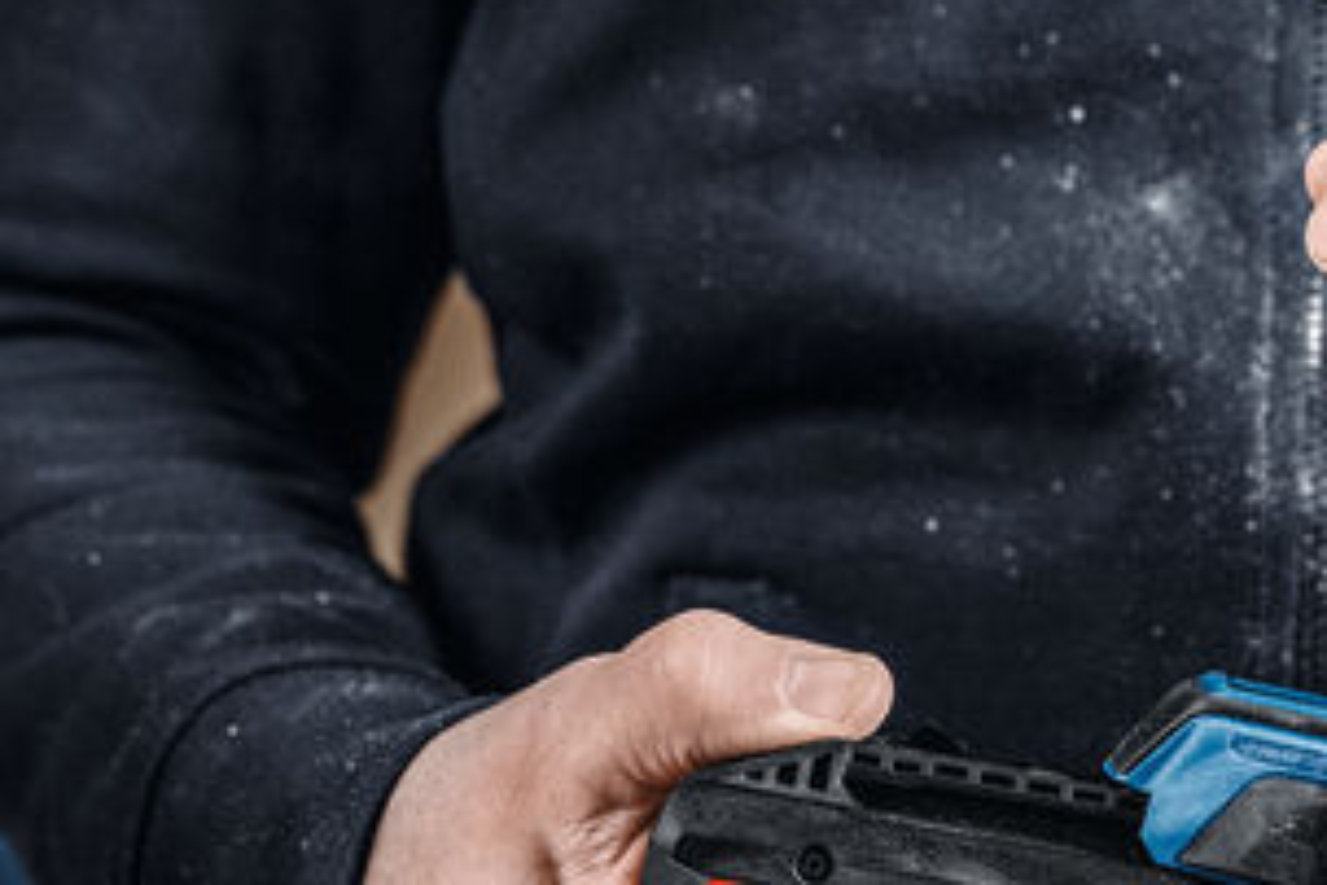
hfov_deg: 17.0
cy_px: 475
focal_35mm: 119
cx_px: 1191
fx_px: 4386
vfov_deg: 11.5
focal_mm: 45
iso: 800
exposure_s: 1/80
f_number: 4
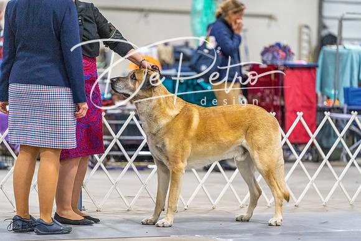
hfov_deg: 10.3
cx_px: 180
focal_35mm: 200
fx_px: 2006
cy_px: 120
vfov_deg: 6.9
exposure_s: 1/320
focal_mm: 200
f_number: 3.2
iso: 6400
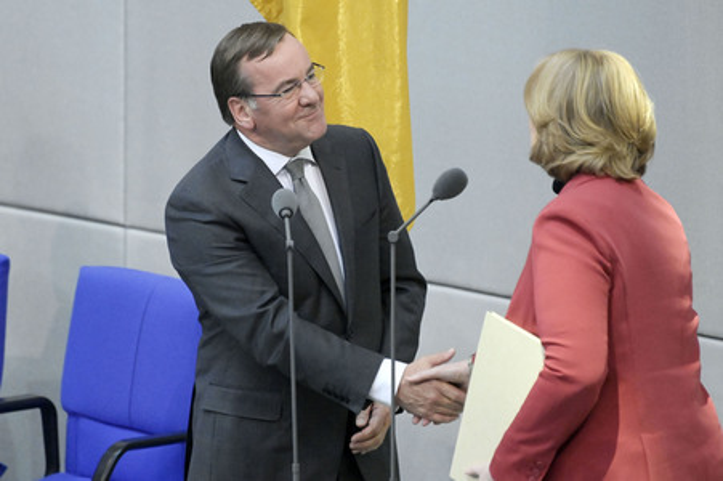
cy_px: 240
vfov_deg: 3.1
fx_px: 8830
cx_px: 362
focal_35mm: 440
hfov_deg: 4.7
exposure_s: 1/320
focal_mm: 440
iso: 12800
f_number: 5.6
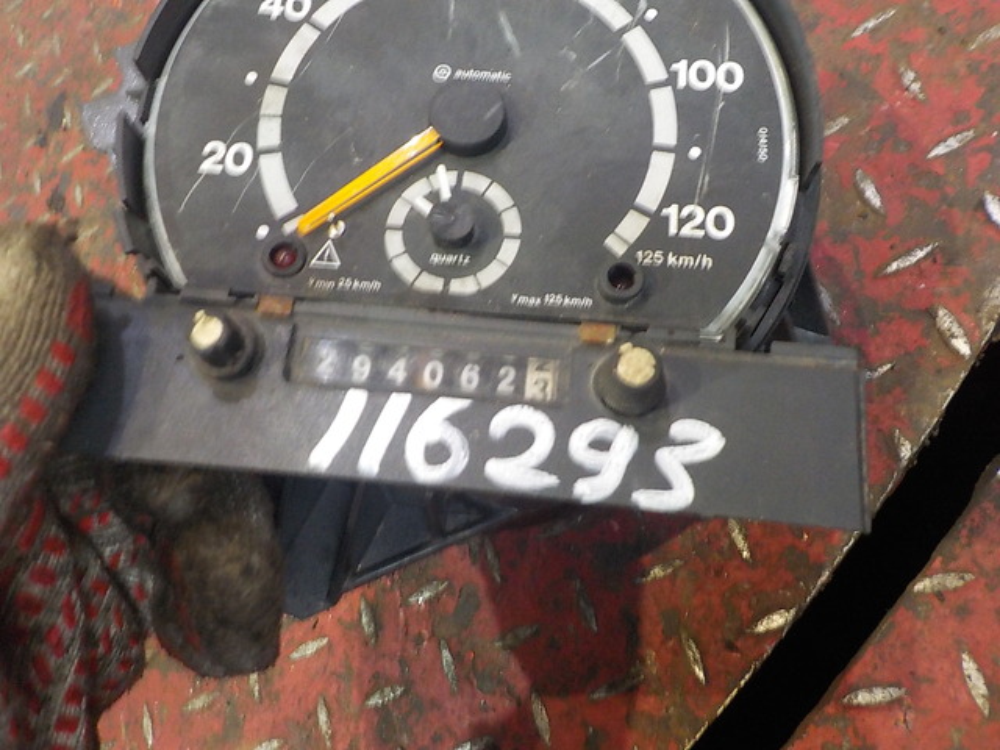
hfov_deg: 60.0
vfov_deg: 46.8
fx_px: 867
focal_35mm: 30
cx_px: 500
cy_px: 375
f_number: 3.3
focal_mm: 4.1
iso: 400
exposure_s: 1/13
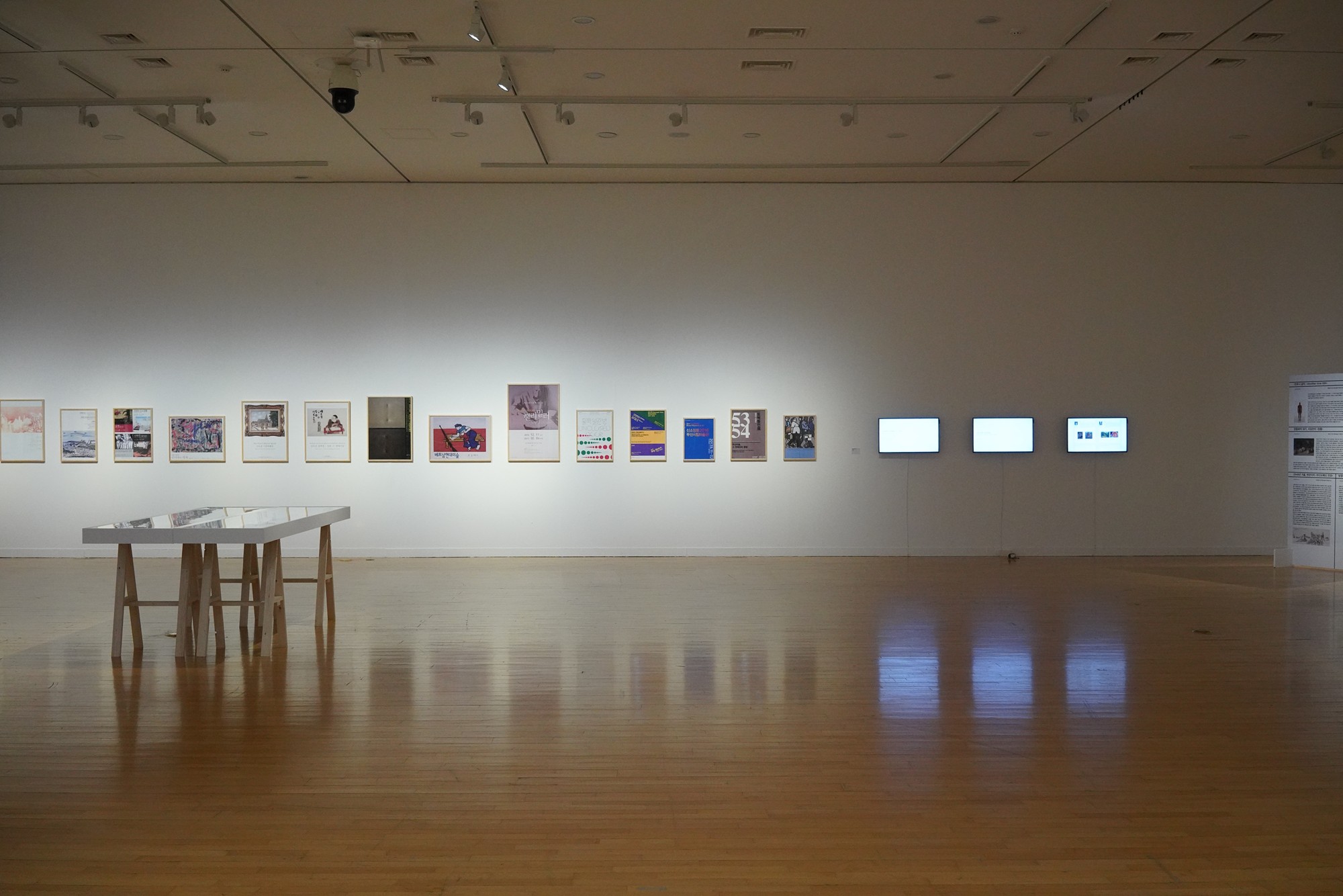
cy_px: 448
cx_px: 672
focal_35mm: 35
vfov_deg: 37.9
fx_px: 1306
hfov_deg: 54.4
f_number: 9
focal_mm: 35
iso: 6400
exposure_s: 1/100
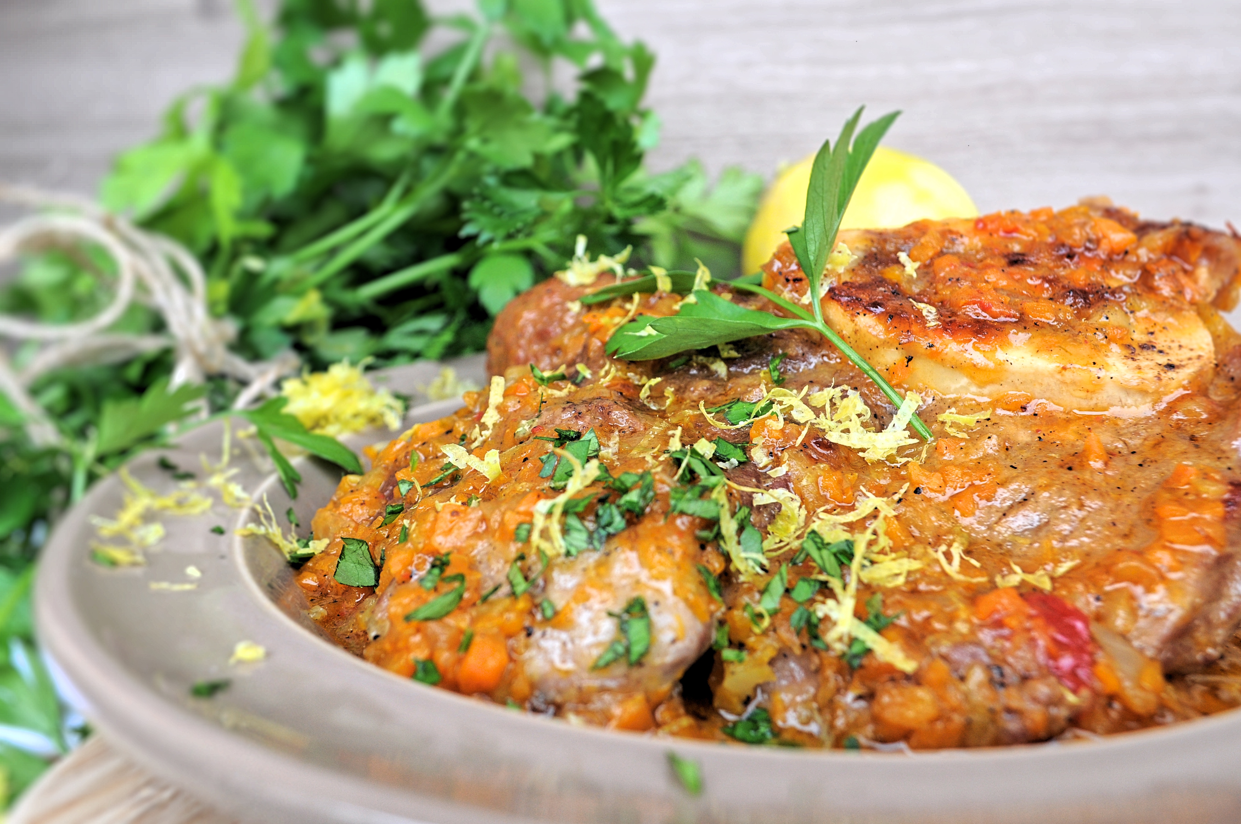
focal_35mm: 36
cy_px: 412
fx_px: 1239
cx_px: 620
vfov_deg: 36.8
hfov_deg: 53.2
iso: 220
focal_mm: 24
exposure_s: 1/125
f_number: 5.6
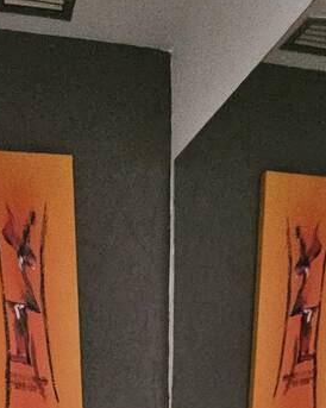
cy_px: 516
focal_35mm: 40
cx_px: 104
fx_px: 483
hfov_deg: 36.8
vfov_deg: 34.3
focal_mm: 2.2
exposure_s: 1/24
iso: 1000
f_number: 2.2
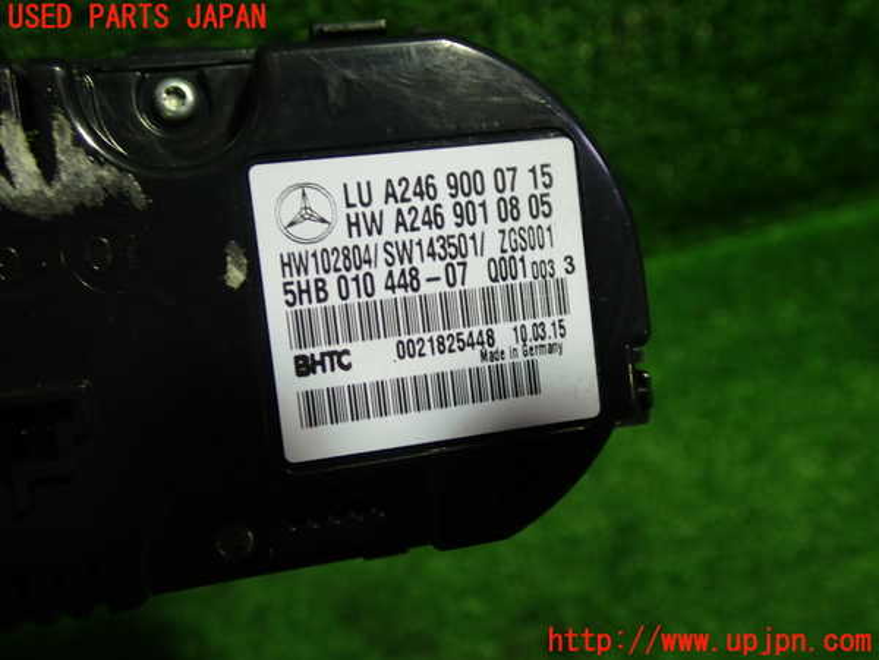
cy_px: 330
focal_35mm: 36
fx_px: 914
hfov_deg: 51.4
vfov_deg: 39.7
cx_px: 440
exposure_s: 1/50
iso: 200
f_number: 2.5
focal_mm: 6.37
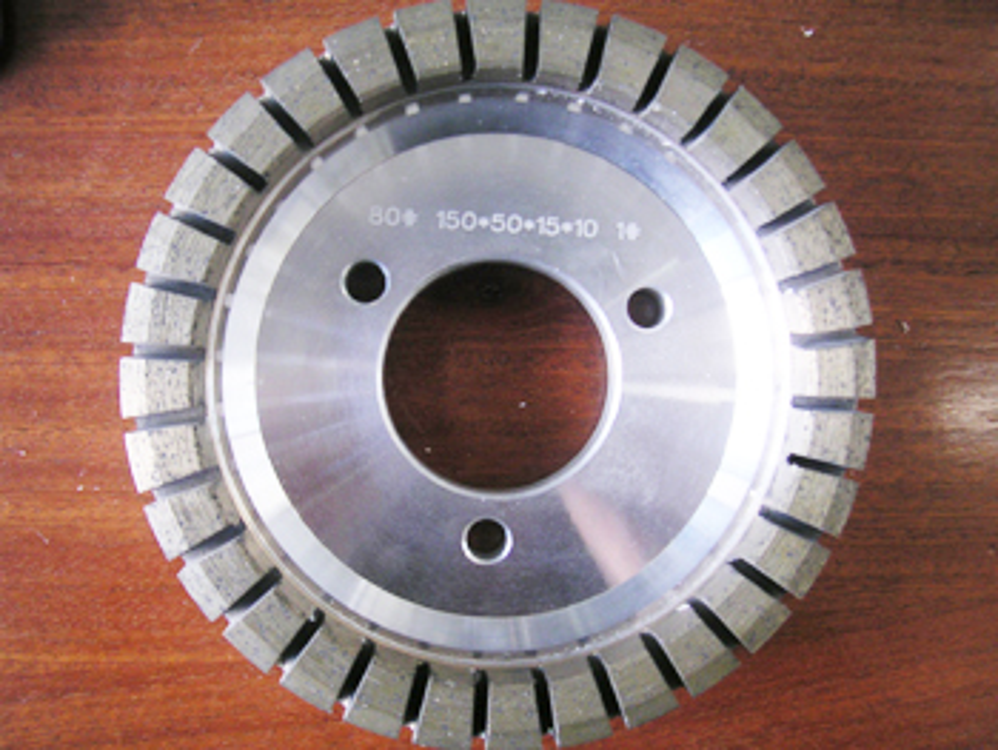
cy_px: 375
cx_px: 499
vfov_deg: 37.8
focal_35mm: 38
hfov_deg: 48.9
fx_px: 1096
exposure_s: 1/45
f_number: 2.8
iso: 80
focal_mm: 6
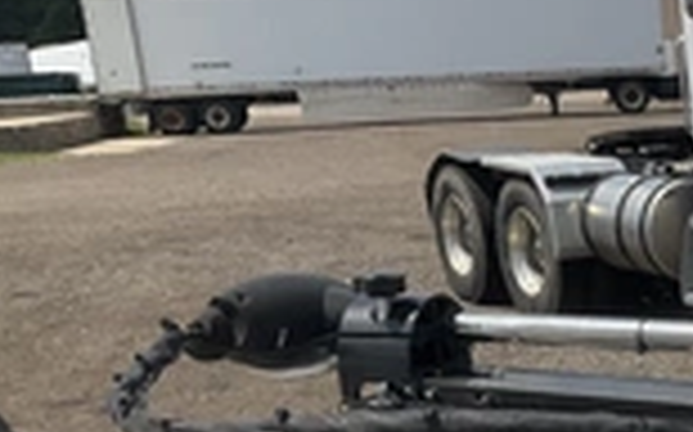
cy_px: 567
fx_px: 1510
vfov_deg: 15.5
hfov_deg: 23.4
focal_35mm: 80
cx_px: 850
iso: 25
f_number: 1.8
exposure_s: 1/2801
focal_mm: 3
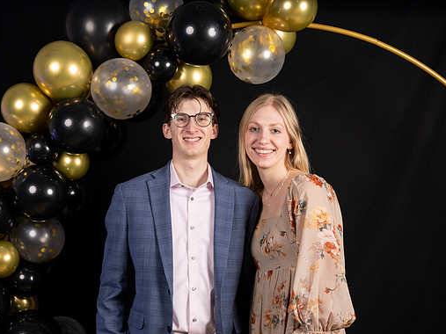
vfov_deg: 26.5
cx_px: 194
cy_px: 169
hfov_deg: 34.9
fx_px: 708
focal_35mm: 55
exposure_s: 1/250
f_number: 4.5
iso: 320
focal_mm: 50
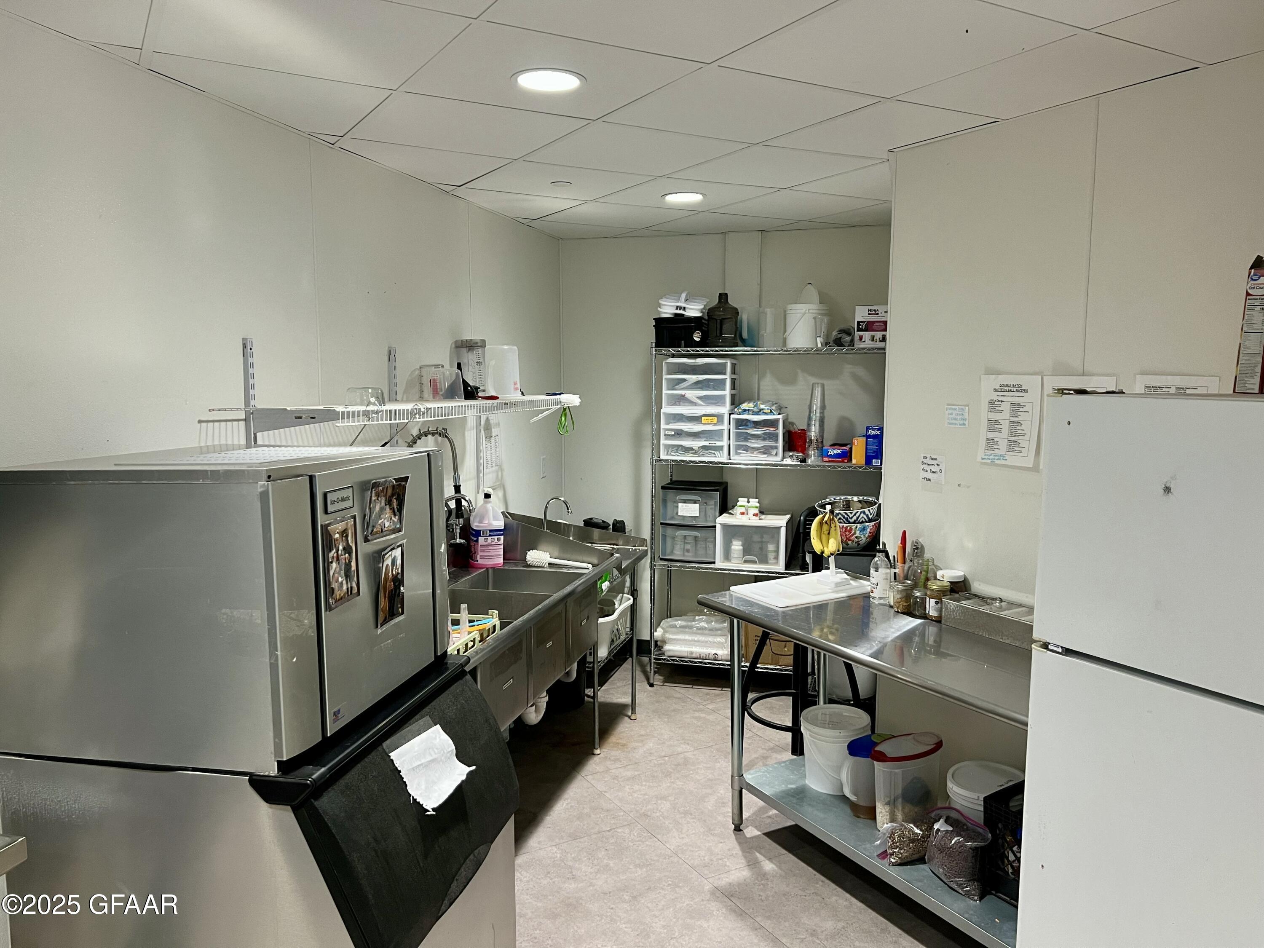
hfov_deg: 67.3
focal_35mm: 26
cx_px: 632
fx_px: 949
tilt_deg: -6.5
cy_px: 474
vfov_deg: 53.1
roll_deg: +0.4
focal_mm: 5.7
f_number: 1.5
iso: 160
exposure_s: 1/60
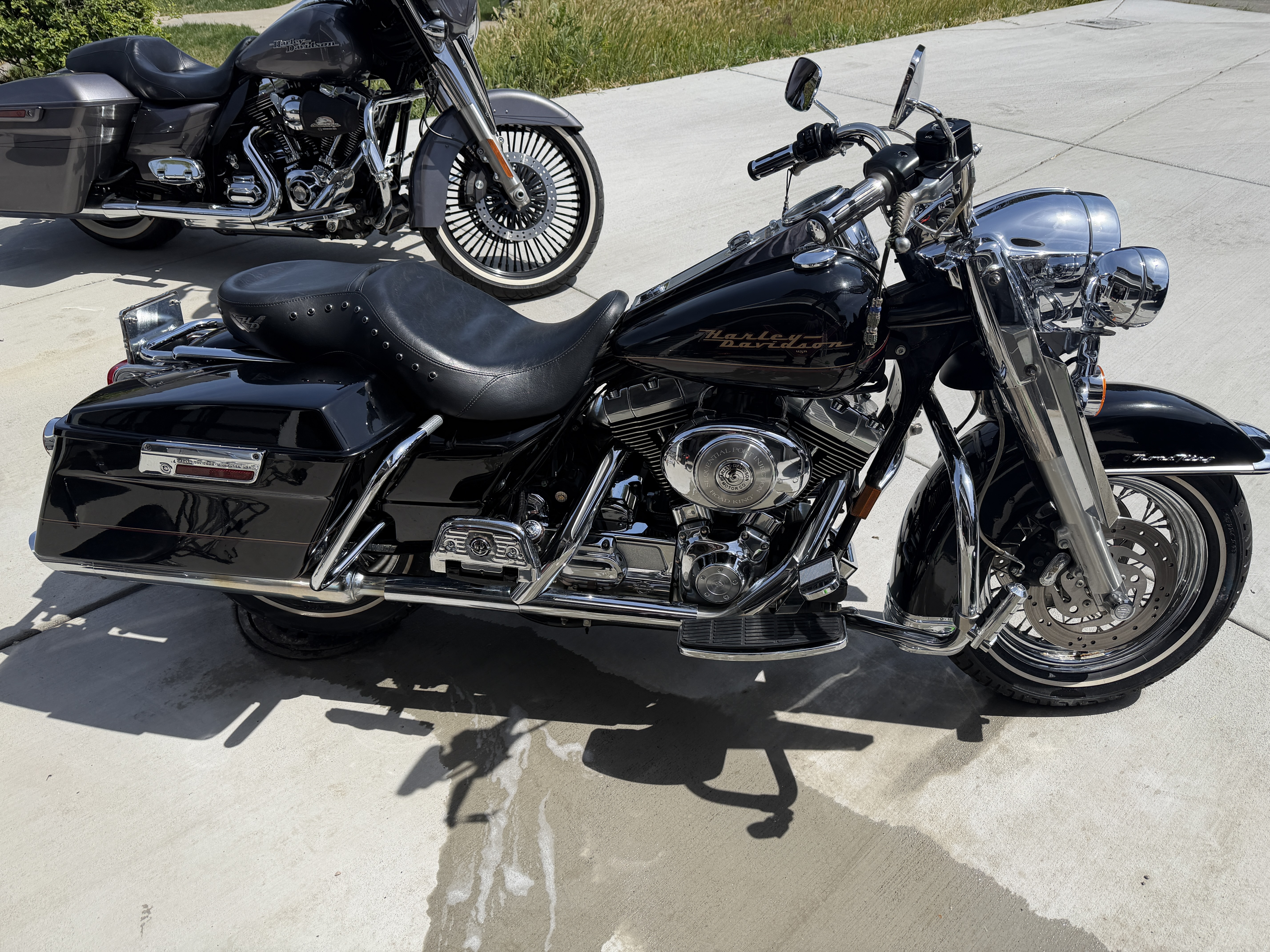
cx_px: 635
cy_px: 476
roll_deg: -1.5
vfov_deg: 56.8
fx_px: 881
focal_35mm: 24
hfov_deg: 71.6
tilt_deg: -37.1
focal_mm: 6.76
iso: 80
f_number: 1.78
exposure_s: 1/5319
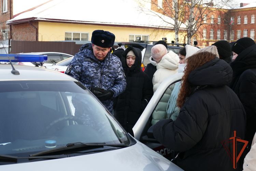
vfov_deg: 23.8
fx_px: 405
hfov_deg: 35.1
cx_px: 128
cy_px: 86
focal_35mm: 57
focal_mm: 20.62
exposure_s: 1/250
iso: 125
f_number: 3.5
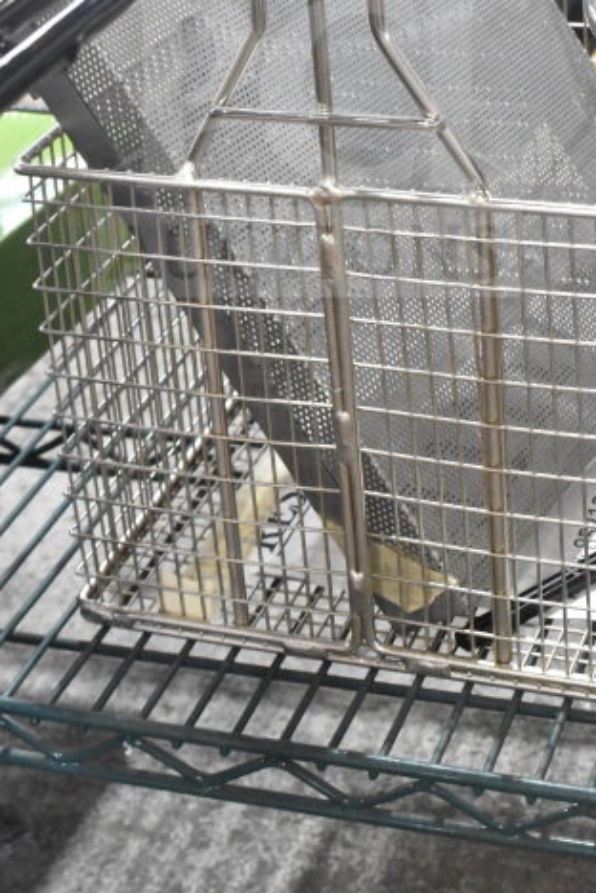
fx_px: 2110
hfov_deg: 16.1
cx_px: 306
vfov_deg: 23.5
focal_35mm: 85
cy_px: 146
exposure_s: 1/200
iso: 6400
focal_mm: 29
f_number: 7.1
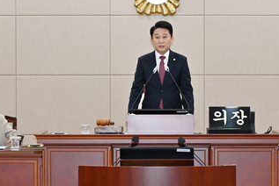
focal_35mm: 184
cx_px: 158
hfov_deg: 11.2
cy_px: 117
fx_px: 1427
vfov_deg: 7.5
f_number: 4
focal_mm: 93
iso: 1000
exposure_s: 1/250
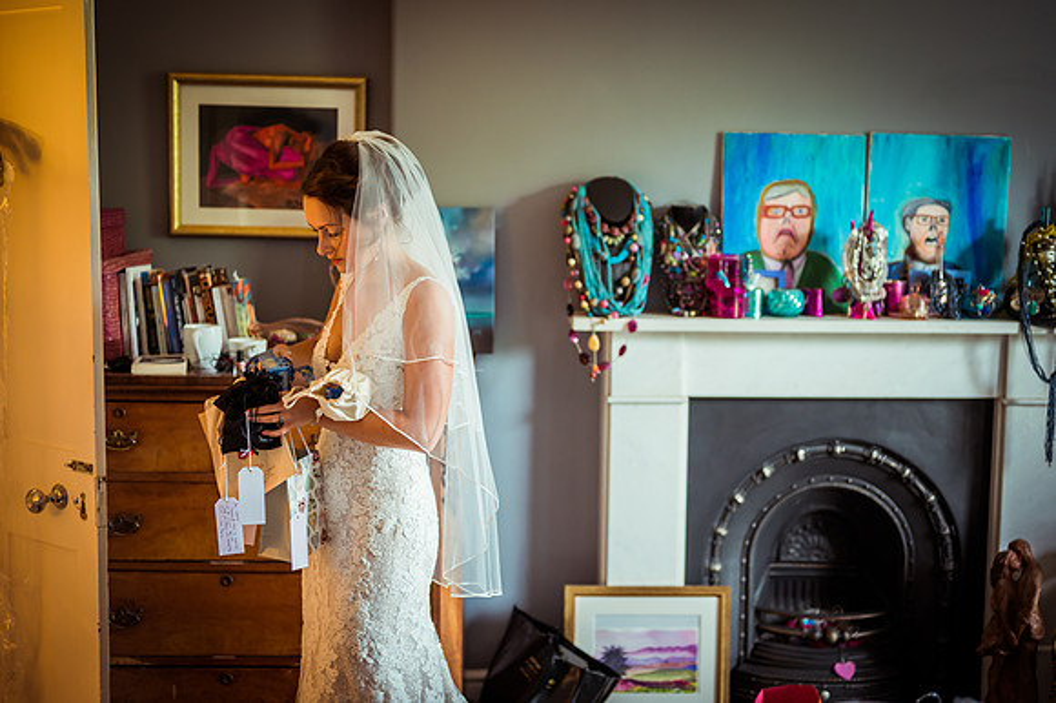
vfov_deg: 27.0
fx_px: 1466
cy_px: 352
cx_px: 528
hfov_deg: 39.6
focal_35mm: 50
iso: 640
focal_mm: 50
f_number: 2
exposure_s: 1/125
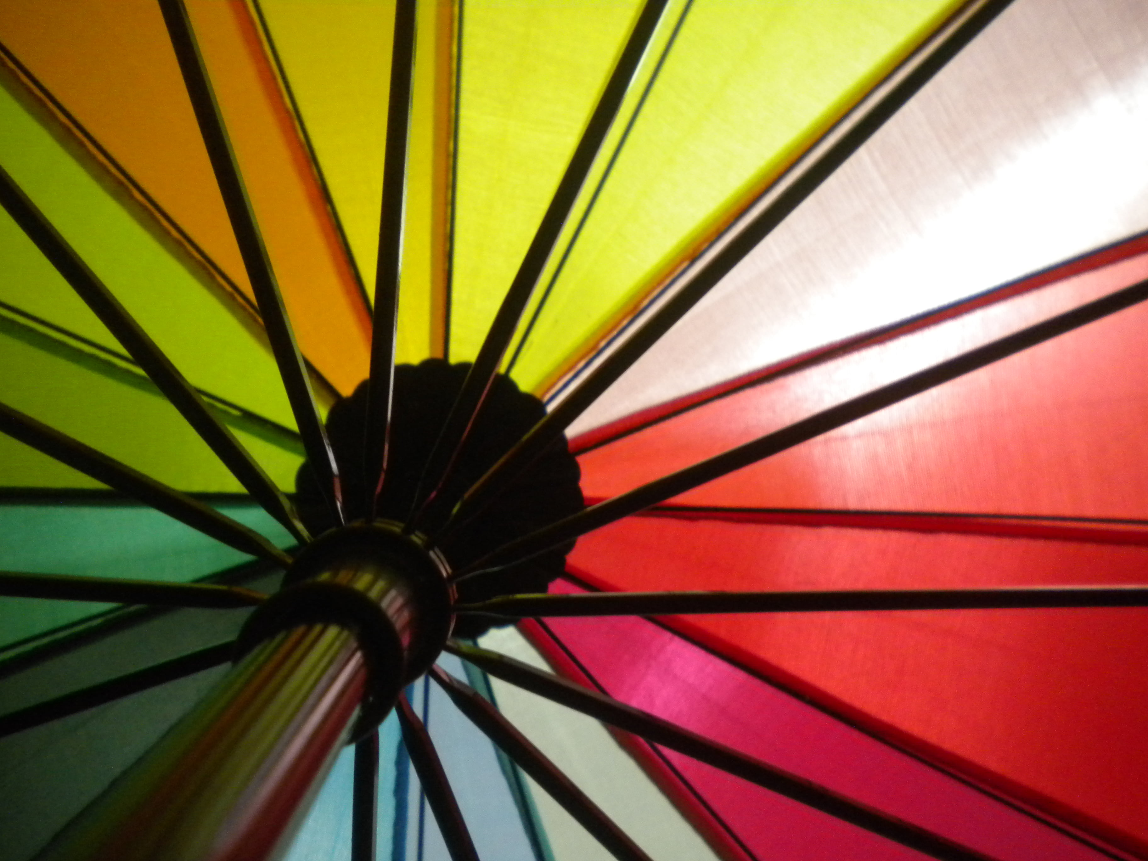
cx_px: 574
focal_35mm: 35
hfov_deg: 52.6
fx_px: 1161
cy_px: 430
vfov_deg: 40.7
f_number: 3.1
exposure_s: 1/21.1
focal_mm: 6.3
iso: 400
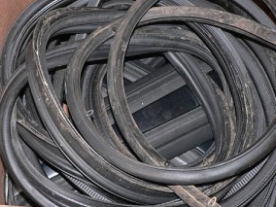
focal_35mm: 71
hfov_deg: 27.4
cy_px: 59
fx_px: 566
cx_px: 133
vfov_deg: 20.6
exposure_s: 1/60
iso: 100
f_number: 2.8
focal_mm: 7
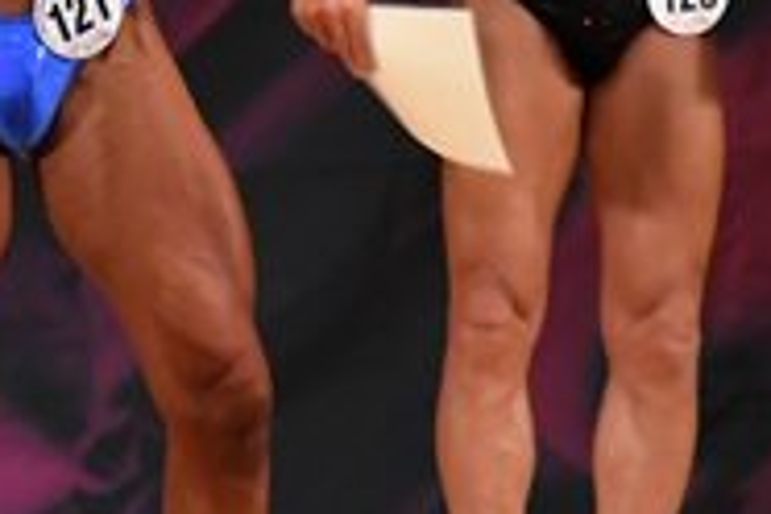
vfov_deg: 1.5
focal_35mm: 905
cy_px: 66
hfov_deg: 2.3
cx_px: -761
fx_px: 19381
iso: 4000
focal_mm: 145
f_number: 5.6
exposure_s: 1/400
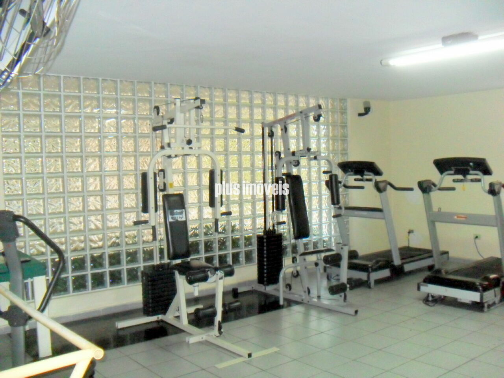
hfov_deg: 52.6
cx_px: 252
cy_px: 189
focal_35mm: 35
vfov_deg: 40.7
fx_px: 510
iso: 640
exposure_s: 1/45
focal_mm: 6.3
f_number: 3
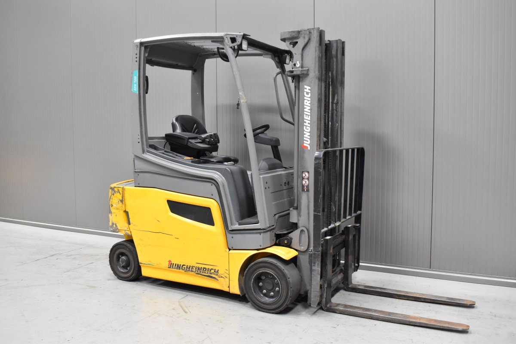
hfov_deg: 57.2
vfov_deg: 40.0
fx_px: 473
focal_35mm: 33
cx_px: 258
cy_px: 172
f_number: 5
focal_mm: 22
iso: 1600
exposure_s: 1/30
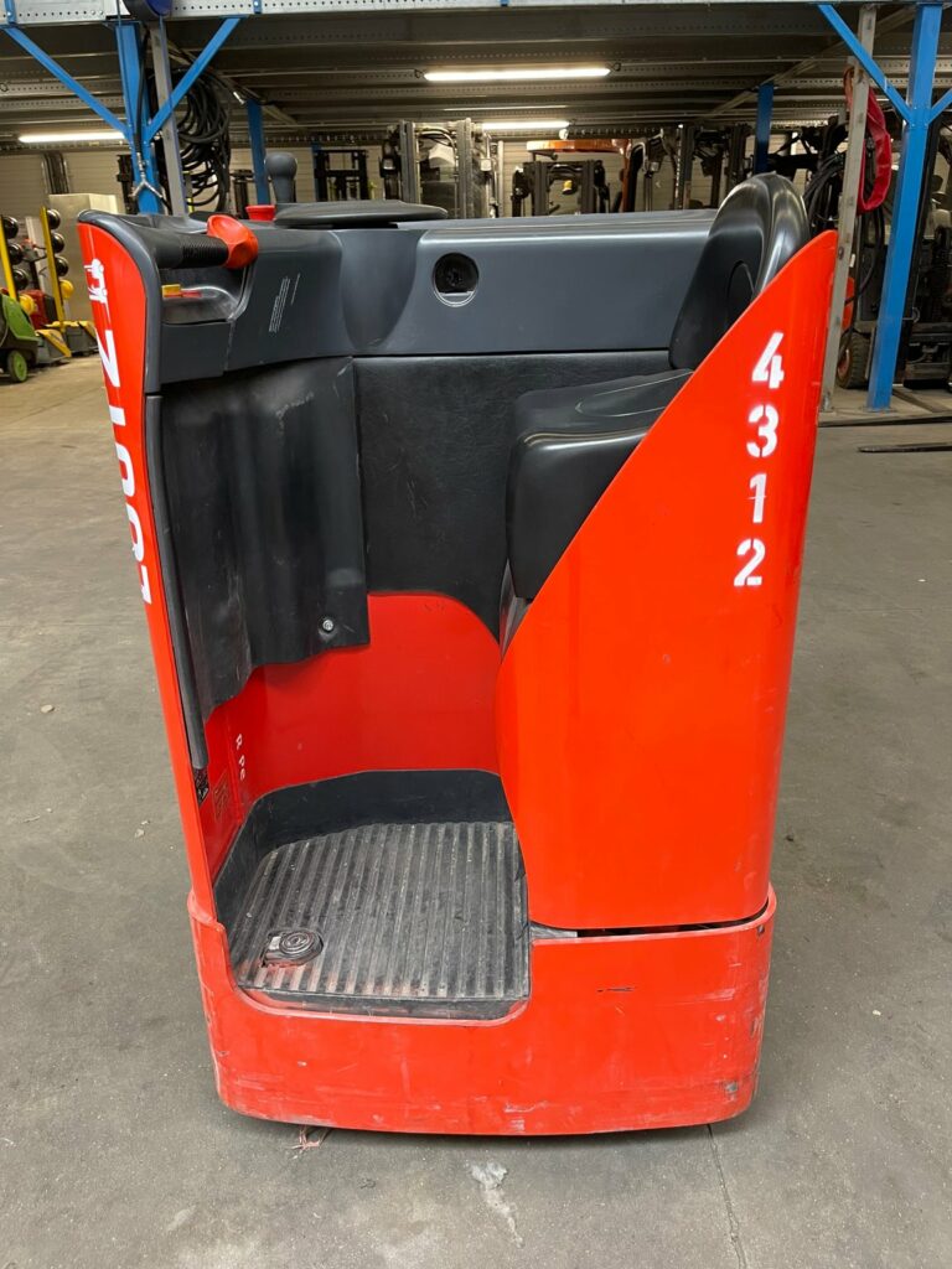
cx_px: 476
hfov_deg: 53.1
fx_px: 953
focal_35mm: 26
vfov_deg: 67.3
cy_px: 634
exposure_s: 1/50
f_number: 1.6
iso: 250
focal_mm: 5.1
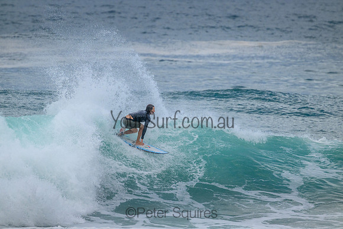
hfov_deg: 2.6
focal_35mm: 800
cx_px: 172
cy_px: 114
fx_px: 7624
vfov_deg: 1.7
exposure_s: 1/2000
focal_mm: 800
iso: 1000
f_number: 11
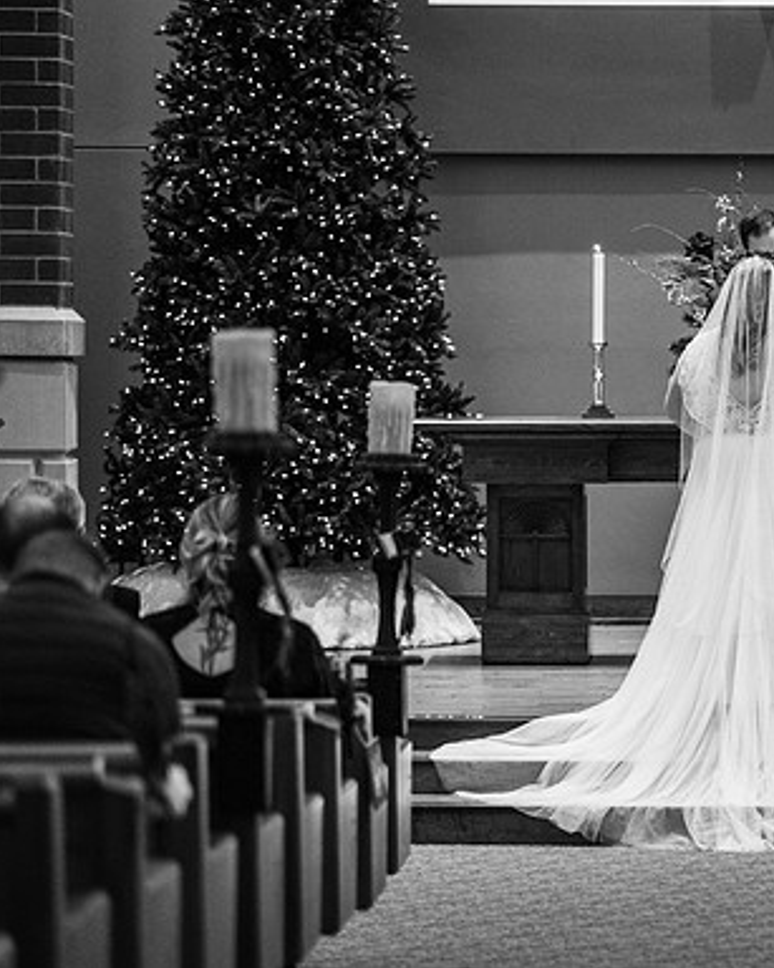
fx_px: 5586
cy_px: 483
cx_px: 716
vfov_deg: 9.9
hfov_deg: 7.9
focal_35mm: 195
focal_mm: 135
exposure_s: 1/250
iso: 2000
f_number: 2.8
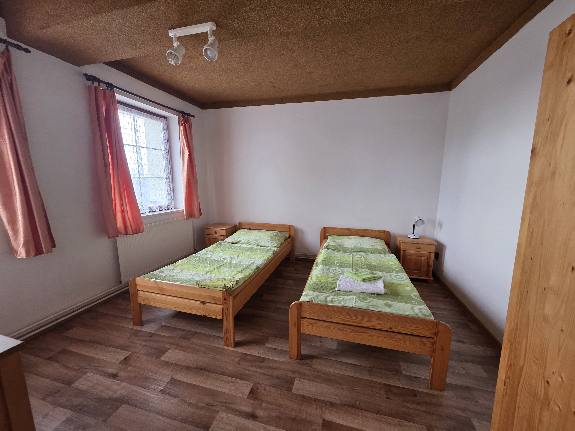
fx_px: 216
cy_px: 216
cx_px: 288
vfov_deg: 89.9
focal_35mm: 13
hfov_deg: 106.2
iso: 200
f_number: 1.9
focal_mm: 2.2
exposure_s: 1/50
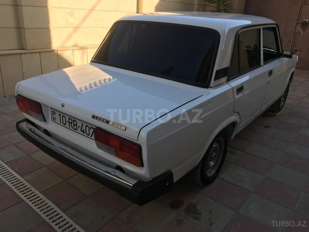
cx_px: 154
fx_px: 259
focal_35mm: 29
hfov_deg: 61.7
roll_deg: -3.0
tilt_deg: -18.9
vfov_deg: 48.2
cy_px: 116
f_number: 2.2
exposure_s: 1/484
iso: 25
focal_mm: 4.15
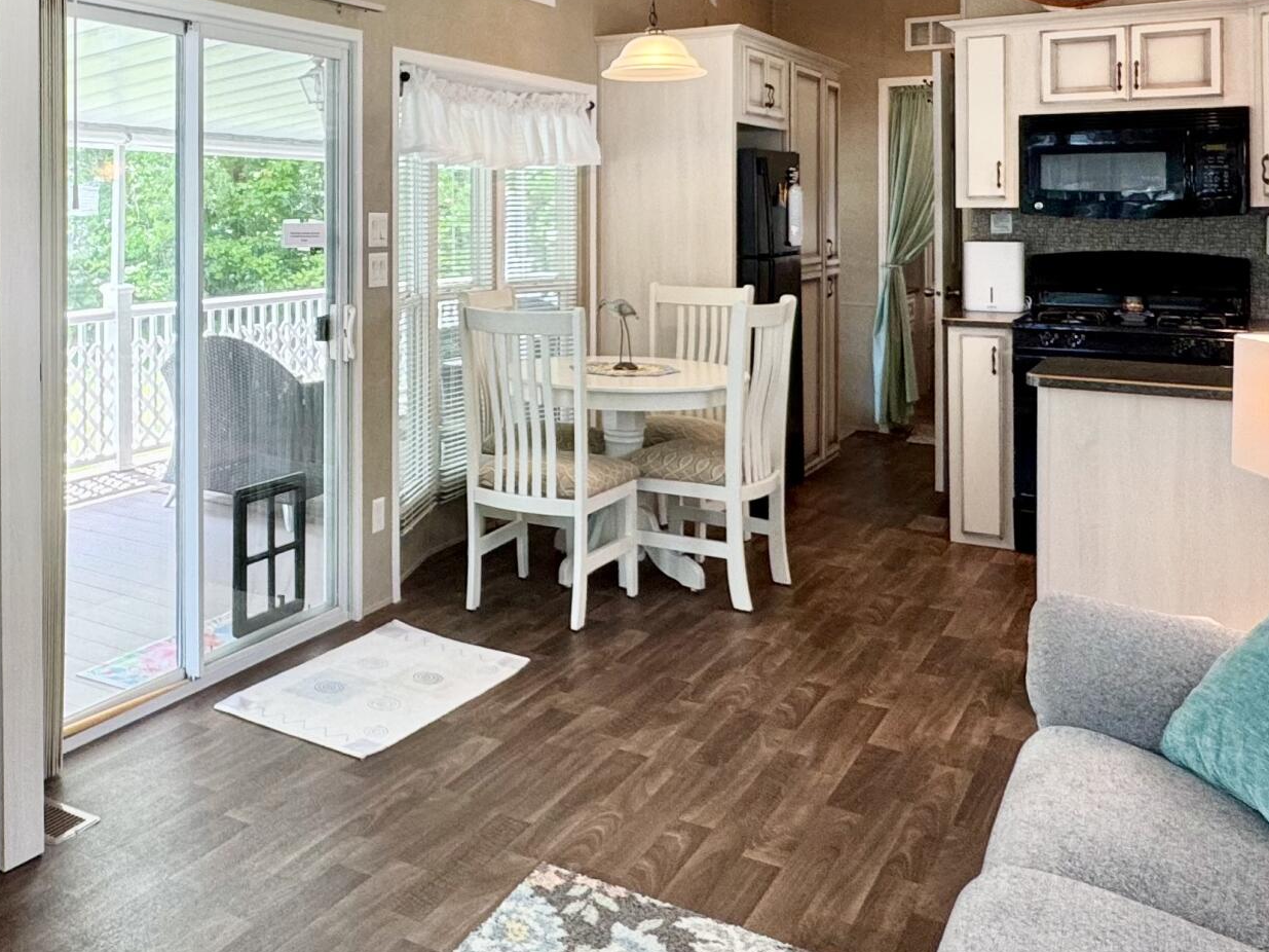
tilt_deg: -0.1
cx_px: 327
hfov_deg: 51.8
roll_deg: +0.2
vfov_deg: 40.3
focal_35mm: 34
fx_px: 1246
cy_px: 207
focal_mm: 2.22
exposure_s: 1/120
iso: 125
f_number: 2.2
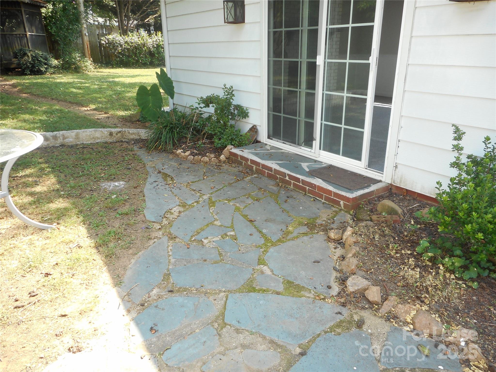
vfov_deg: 54.9
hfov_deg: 69.4
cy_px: 186
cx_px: 248
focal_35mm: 25
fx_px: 358
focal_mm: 4.5
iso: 80
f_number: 3.7
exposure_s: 1/60
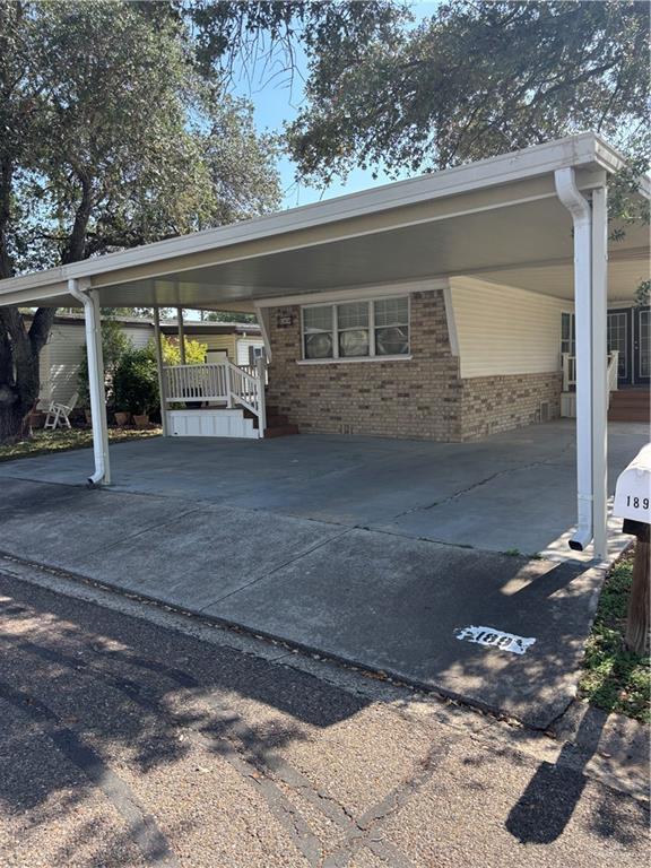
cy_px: 434
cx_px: 326
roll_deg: +0.7
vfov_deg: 67.3
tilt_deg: -5.4
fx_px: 652
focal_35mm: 26
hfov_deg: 53.1
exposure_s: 1/769
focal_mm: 5.96
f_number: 1.6
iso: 50
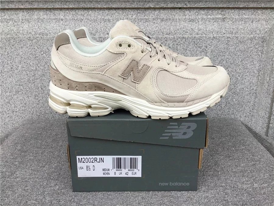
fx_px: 245
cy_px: 103
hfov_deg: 58.4
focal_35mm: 31
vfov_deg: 45.4
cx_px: 137
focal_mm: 3.3
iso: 25
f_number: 2.4
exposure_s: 1/274
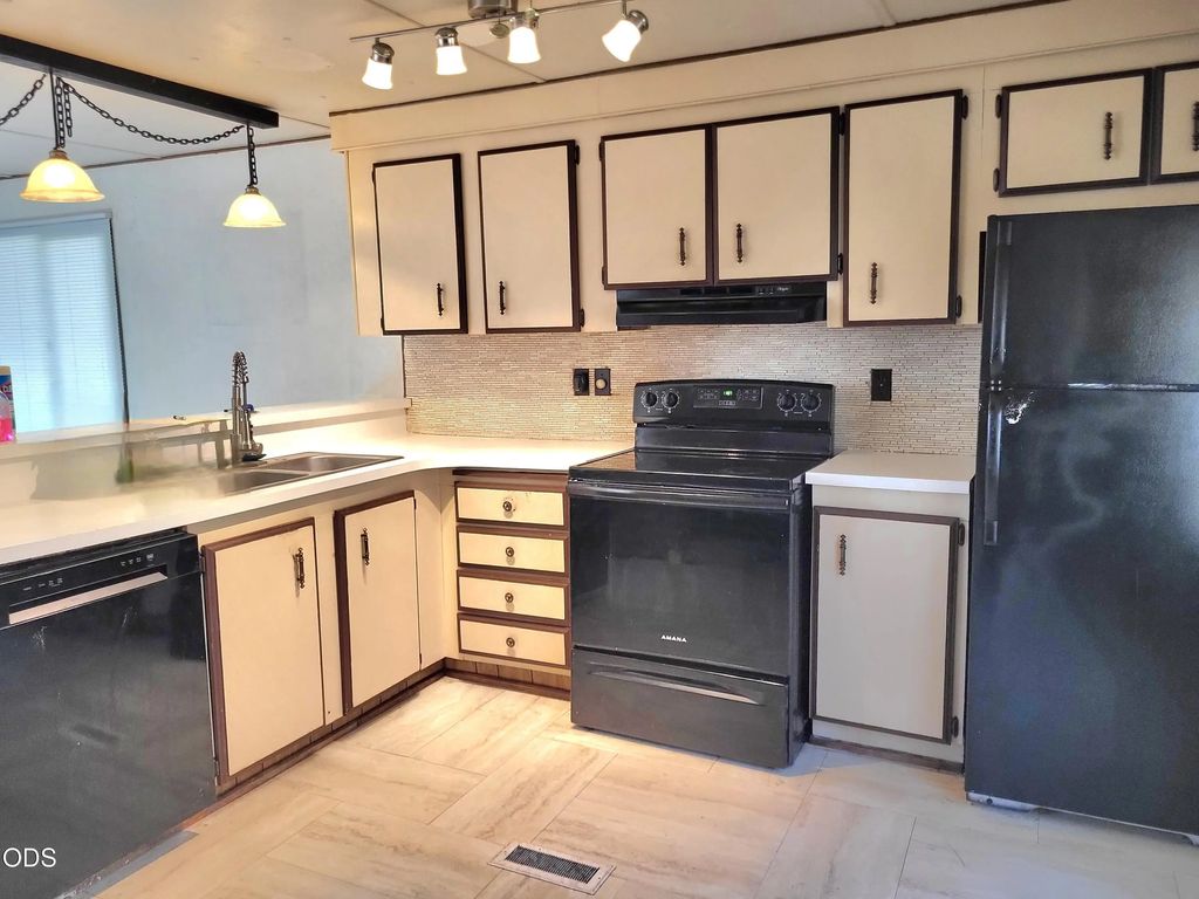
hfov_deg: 67.3
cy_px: 450
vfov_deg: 53.1
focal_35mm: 26
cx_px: 600
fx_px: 901
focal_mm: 5.4
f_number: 1.8
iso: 250
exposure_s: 1/120
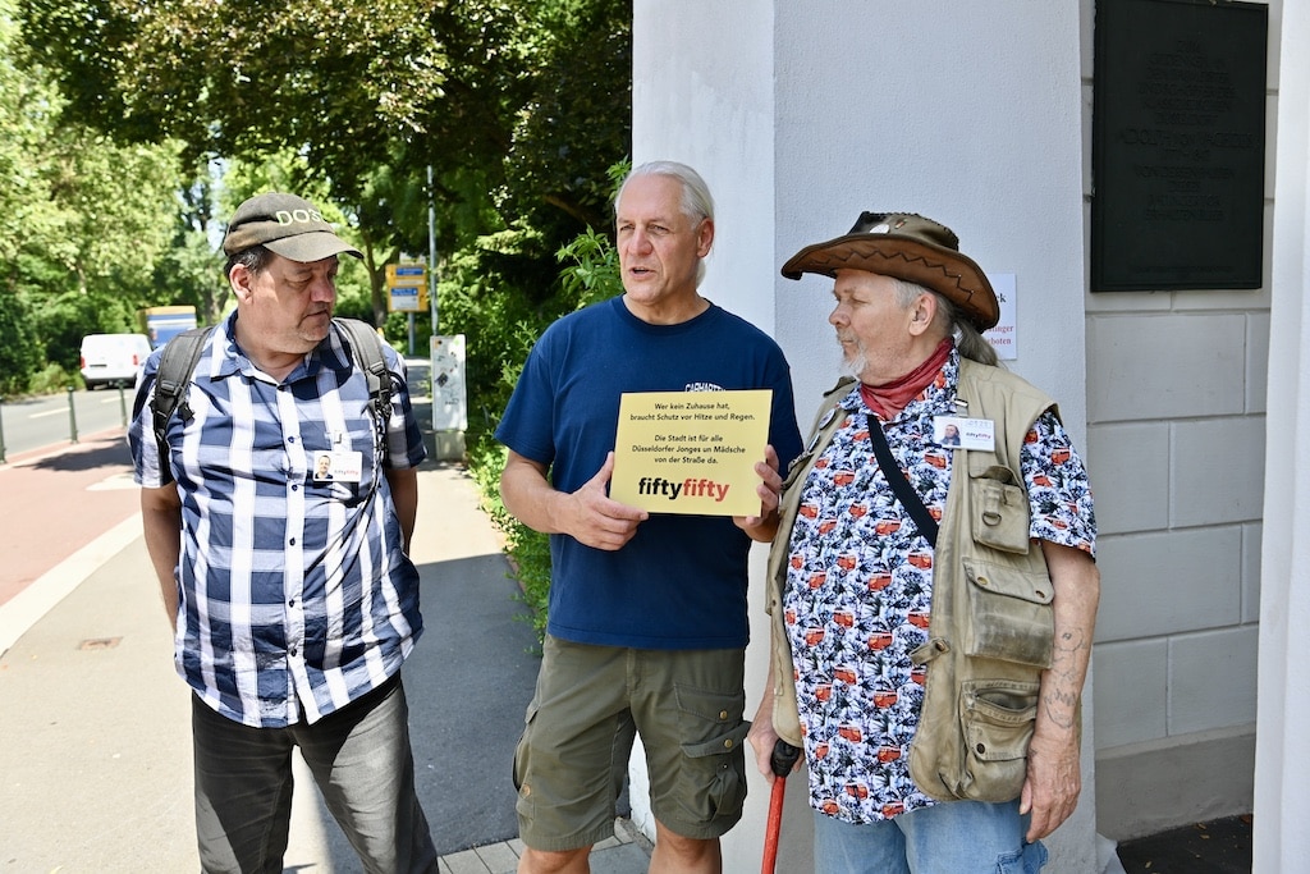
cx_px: 655
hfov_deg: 55.8
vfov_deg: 38.9
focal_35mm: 34
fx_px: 1237
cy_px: 437
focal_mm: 34
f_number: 5
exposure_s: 1/160
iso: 100
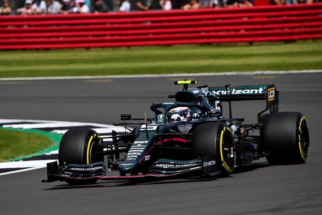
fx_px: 5008
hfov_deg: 3.7
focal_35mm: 560
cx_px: 161
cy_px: 108
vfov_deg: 2.5
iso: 400
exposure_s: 1/1600
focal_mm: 560
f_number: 8
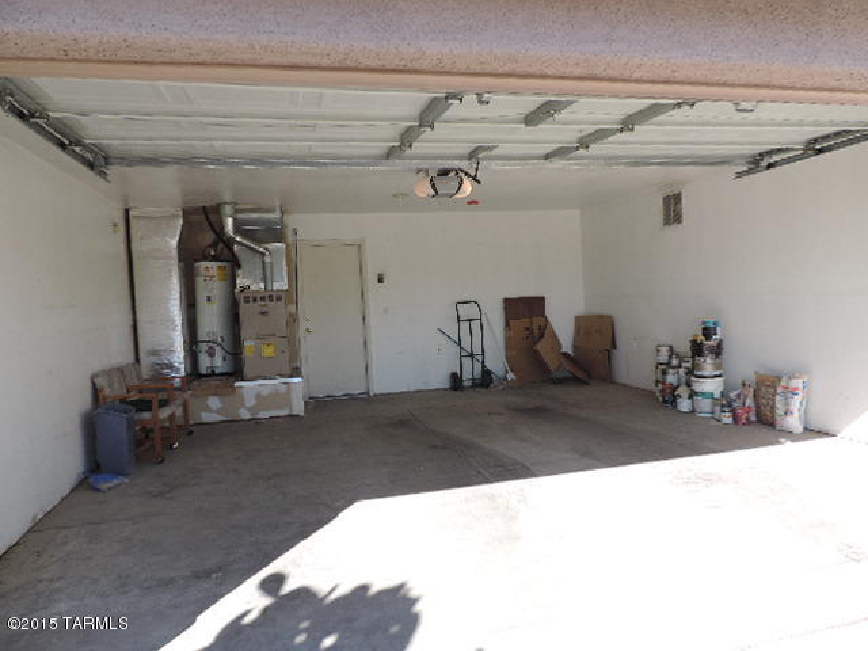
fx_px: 602
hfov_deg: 71.6
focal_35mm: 24
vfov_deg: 56.8
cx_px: 434
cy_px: 326
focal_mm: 4.3
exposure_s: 1/320
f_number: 3
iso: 80
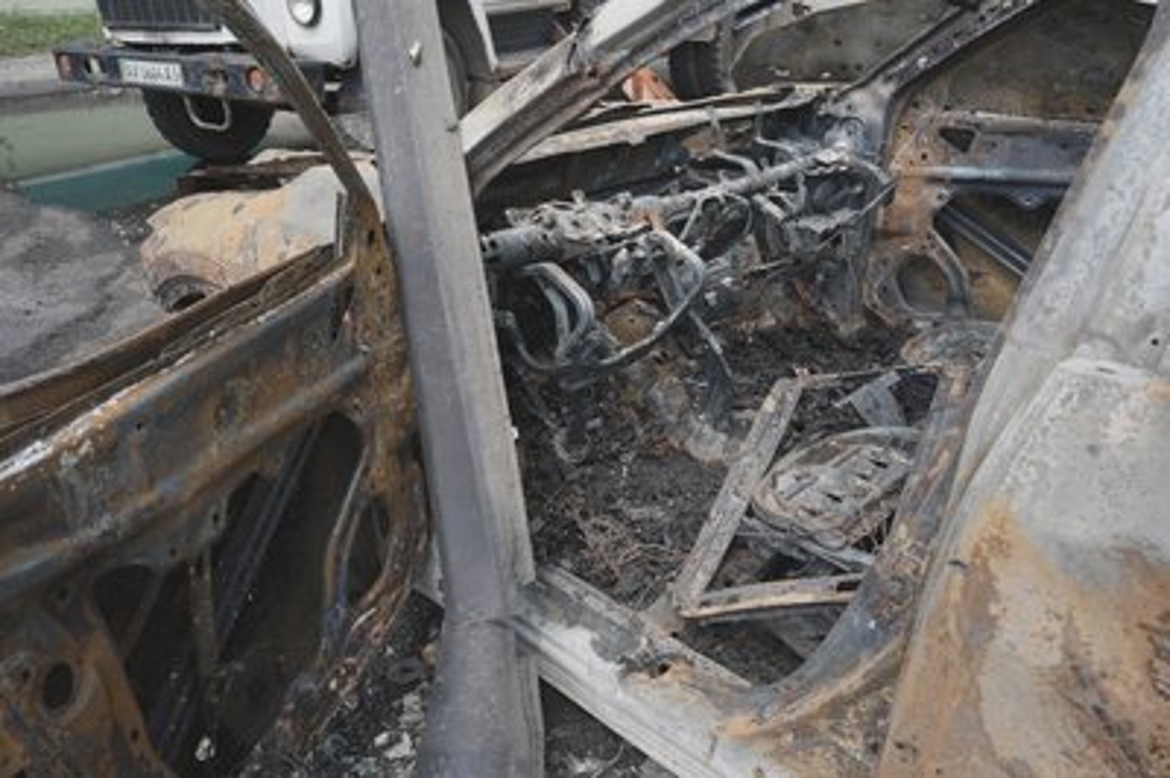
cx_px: 585
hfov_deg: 65.5
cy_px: 389
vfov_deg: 46.3
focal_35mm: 28
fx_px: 909
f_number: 6.3
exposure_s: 1/320
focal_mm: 28
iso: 100
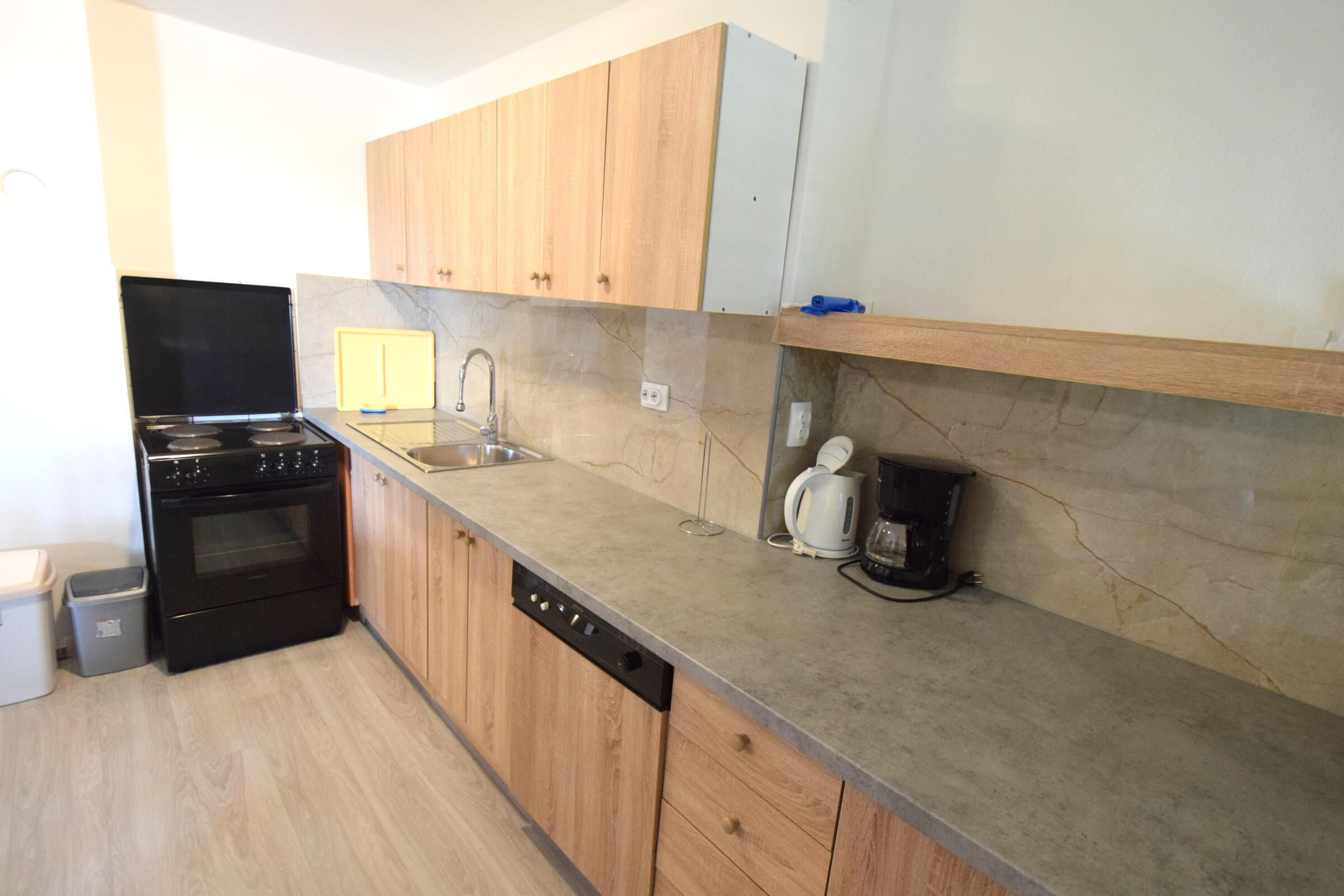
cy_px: 448
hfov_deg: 100.4
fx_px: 560
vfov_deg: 77.3
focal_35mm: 15
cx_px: 672
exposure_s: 1/60
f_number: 3.5
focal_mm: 10
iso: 2000
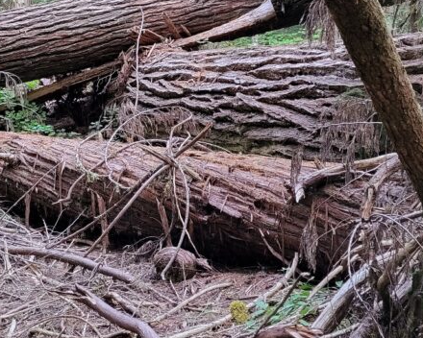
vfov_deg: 25.7
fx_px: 739
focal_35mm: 59
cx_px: 190
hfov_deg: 31.9
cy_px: 110
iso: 500
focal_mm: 5.4
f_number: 1.8
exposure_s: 1/50
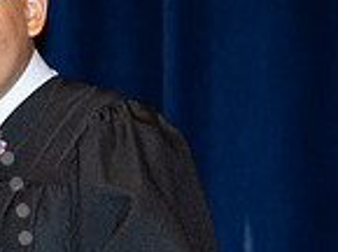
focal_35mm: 616
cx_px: -100
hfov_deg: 3.2
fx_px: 6000
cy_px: 215
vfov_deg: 2.4
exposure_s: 1/160
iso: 1600
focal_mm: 135
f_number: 5.6
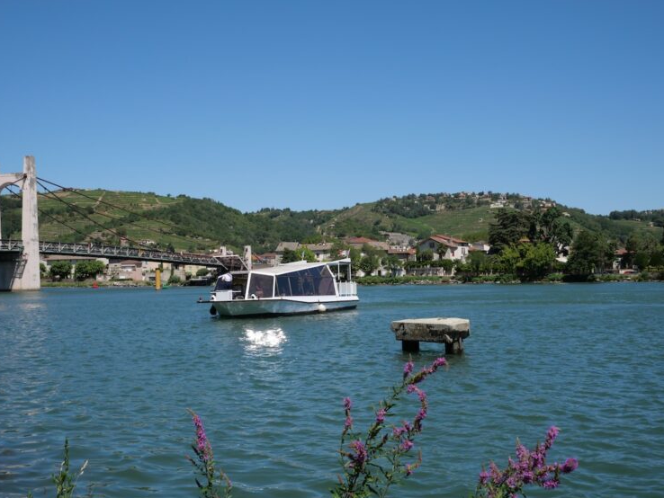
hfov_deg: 47.8
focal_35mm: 39
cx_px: 307
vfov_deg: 36.8
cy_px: 253
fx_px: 748
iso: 200
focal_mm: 18
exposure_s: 1/500
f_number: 9
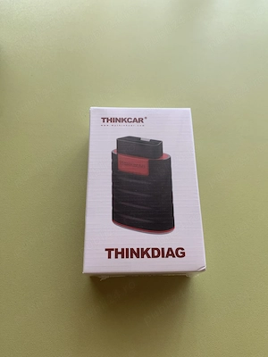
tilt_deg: -68.6
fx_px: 268
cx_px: 134
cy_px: 178
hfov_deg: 53.1
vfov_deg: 67.3
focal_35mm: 26
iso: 80
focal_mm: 4.25
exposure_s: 1/121
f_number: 1.8
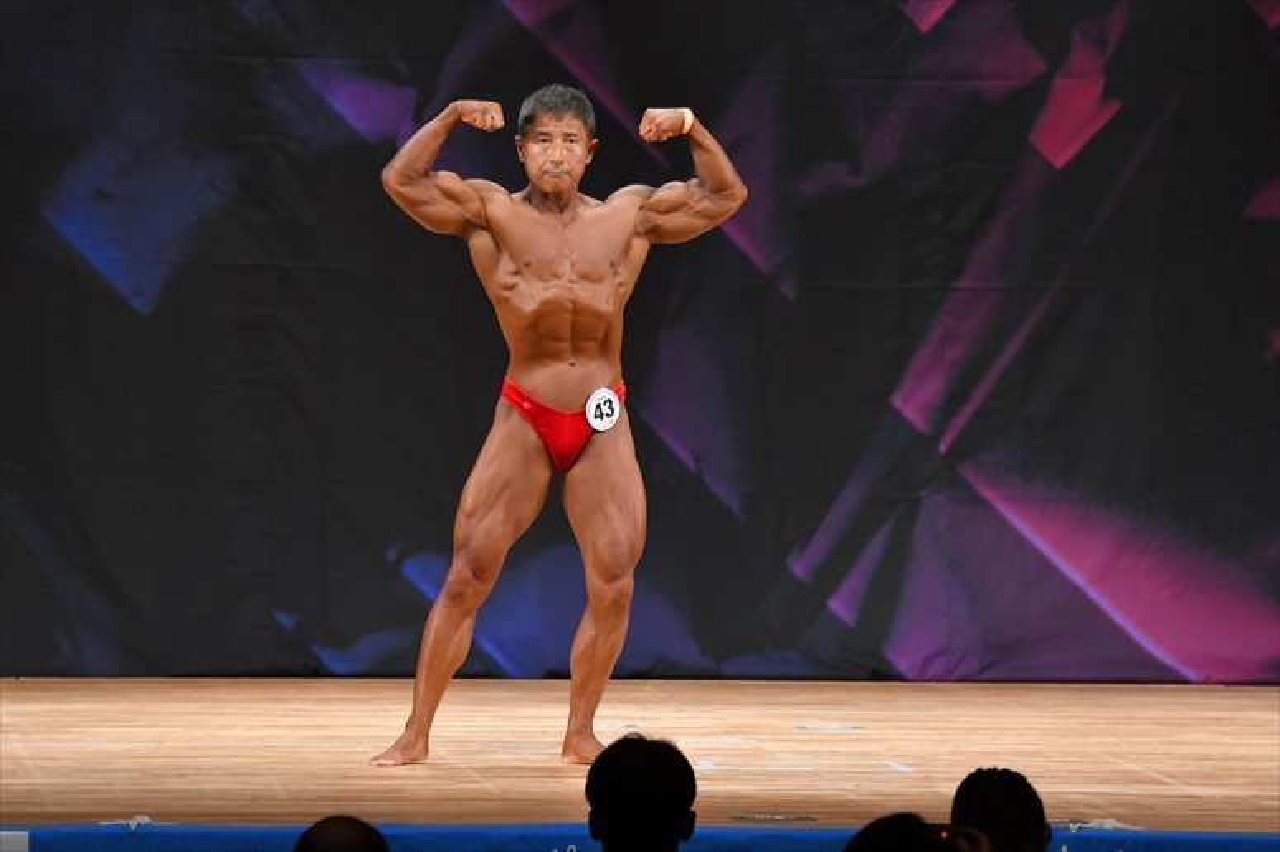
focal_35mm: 270
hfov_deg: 7.6
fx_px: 9595
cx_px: 640
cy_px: 426
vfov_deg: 5.1
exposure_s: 1/400
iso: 3200
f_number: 5.6
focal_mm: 180
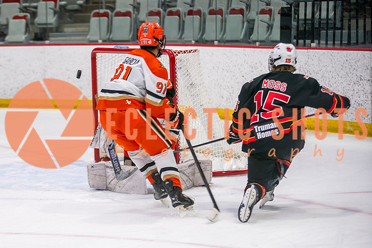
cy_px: 168
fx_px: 1642
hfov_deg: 12.9
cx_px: 115
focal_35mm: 159
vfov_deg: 8.6
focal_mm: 115
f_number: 2.8
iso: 800
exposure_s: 1/640
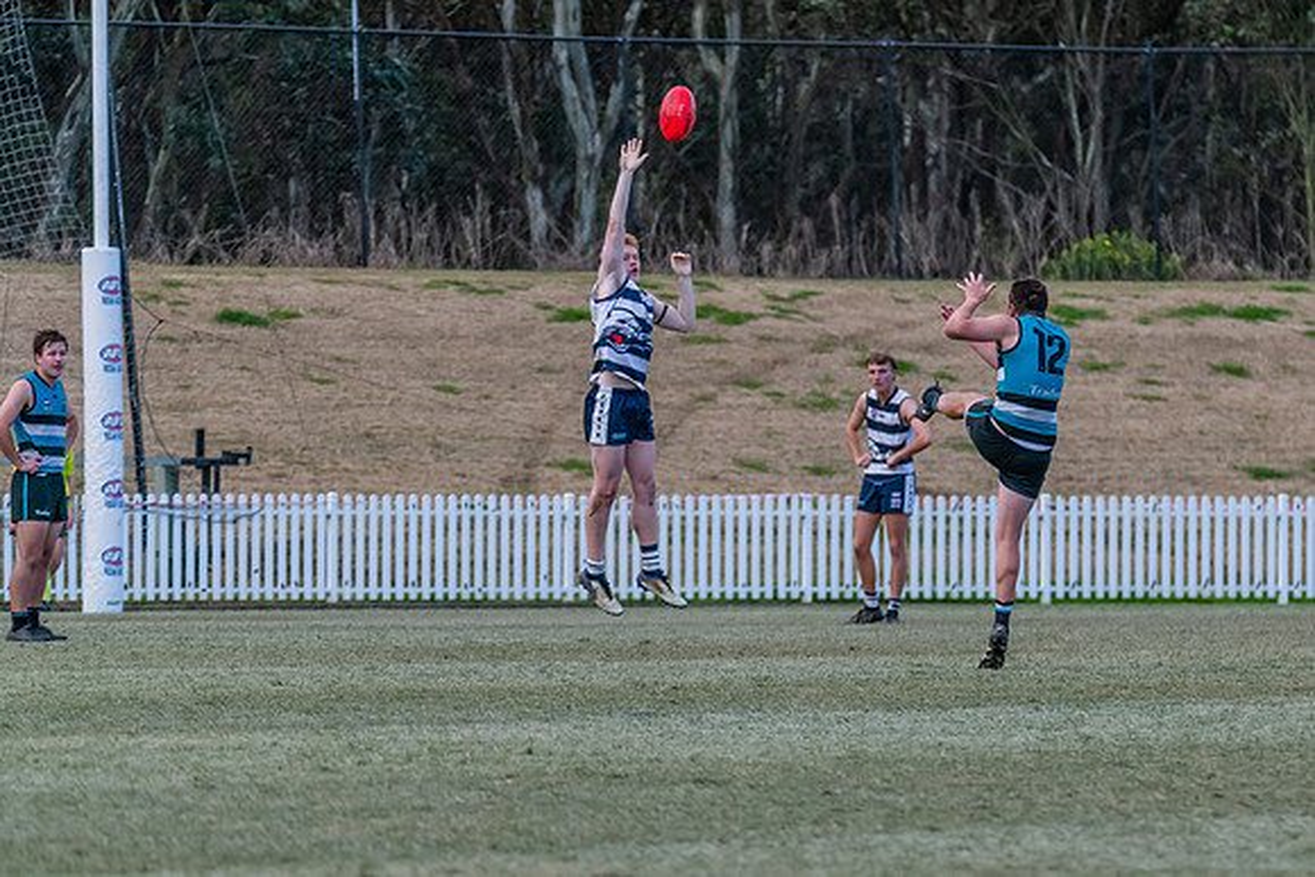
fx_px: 13472
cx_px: 929
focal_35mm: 369
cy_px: 396
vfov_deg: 3.7
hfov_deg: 5.6
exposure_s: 1/2000
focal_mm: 260
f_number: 5.6
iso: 1800
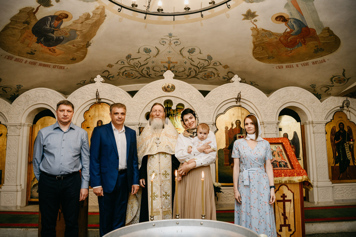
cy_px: 115
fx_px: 247
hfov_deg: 71.5
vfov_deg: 51.3
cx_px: 174
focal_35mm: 25
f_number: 3.5
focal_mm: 24
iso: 500
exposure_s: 1/160
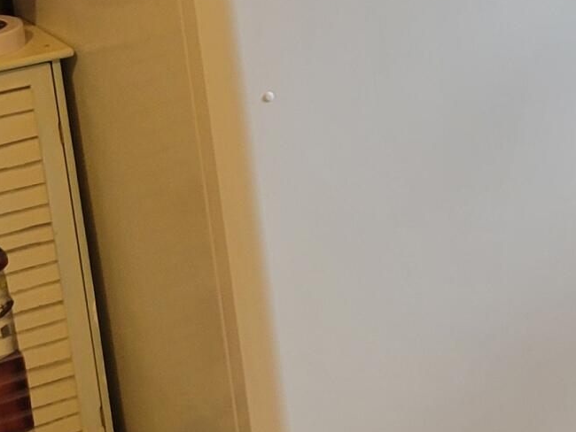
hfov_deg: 14.7
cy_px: -37
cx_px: 971
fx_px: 1998
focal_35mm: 120
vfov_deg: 12.2
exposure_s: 1/40
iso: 200
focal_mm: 5.4
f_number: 1.8
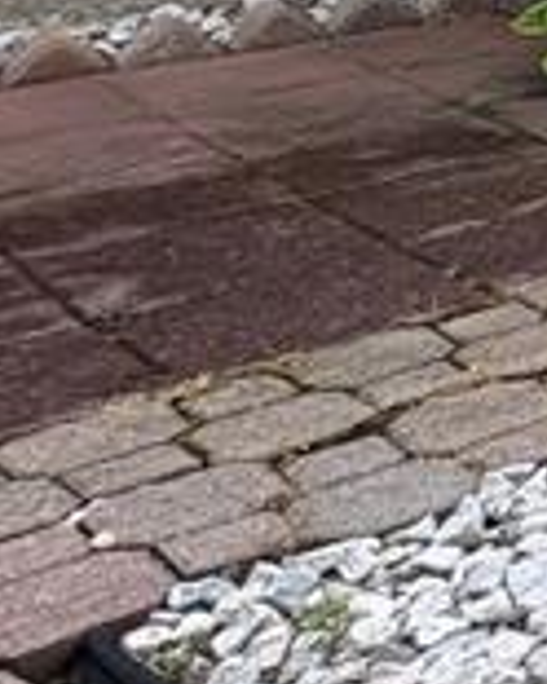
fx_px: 1821
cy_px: -446
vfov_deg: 18.1
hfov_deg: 9.6
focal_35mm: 90
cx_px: 1901
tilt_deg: +0.7
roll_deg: -1.2
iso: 64
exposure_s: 1/488
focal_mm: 2.22
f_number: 2.2
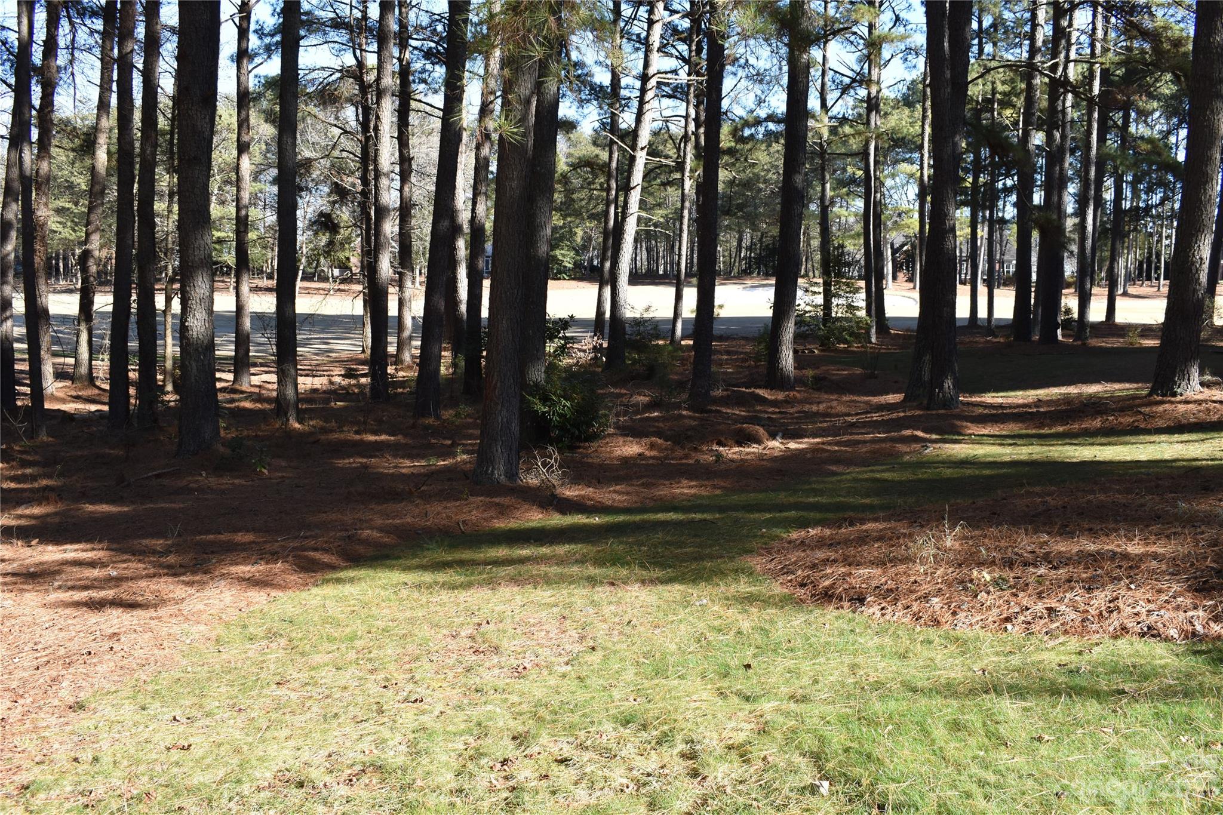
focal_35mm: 34
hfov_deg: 55.1
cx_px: 612
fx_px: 1172
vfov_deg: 38.4
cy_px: 408
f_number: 8
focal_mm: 23
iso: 360
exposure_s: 1/250
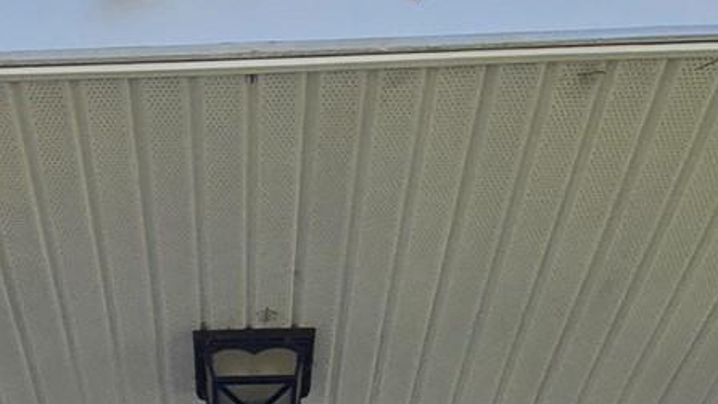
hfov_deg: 31.8
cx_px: 192
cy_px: 781
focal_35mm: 65
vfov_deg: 15.3
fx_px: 1238
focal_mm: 2.2
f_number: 2.2
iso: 50
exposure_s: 1/1429
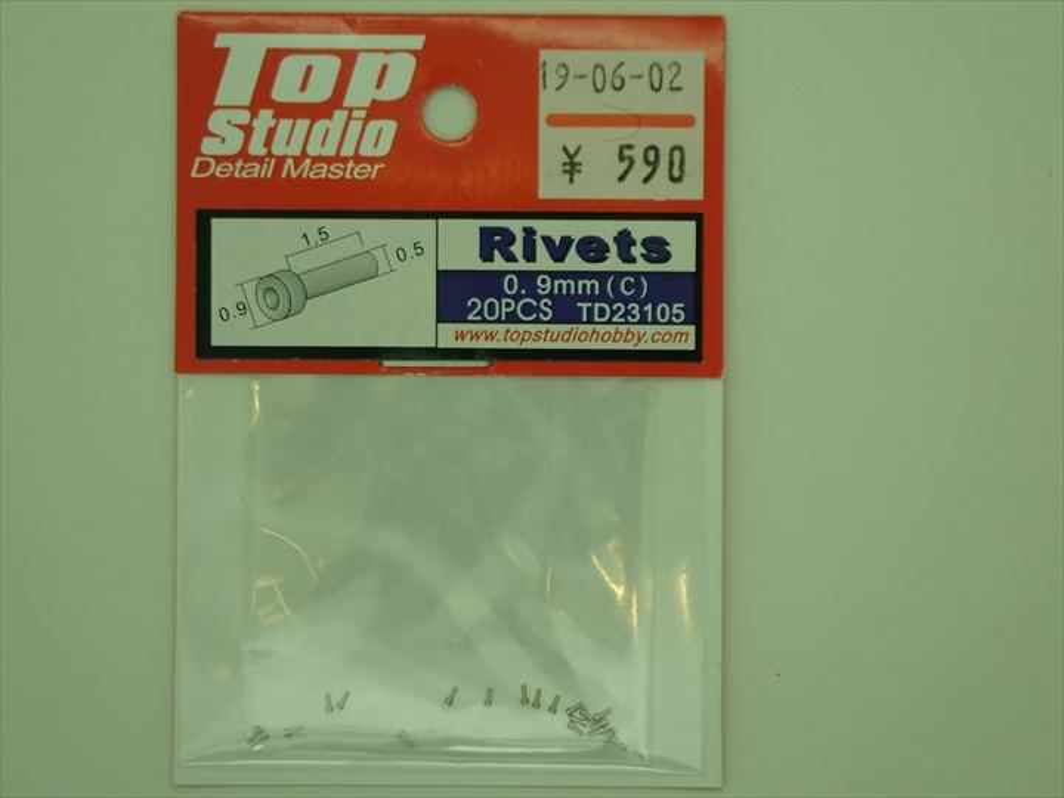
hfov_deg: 19.6
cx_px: 532
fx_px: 3074
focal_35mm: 100
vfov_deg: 14.8
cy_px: 399
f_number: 4.9
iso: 200
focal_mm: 18
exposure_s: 1/160
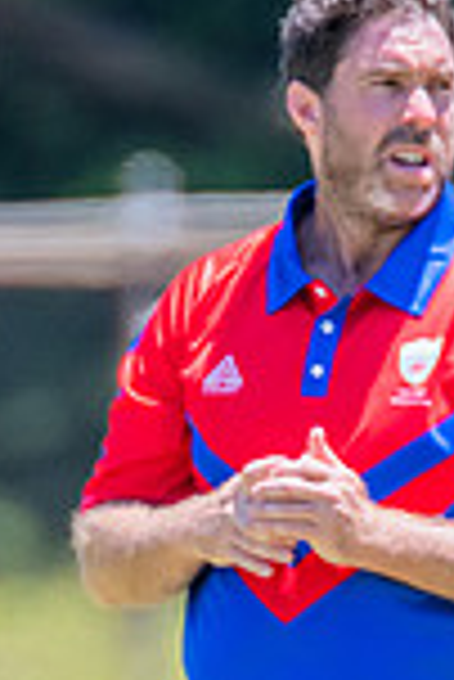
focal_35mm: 3304
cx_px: 190
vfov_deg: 0.6
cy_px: 892
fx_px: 62353
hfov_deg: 0.4
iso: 640
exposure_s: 1/2000
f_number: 5.6
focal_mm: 600
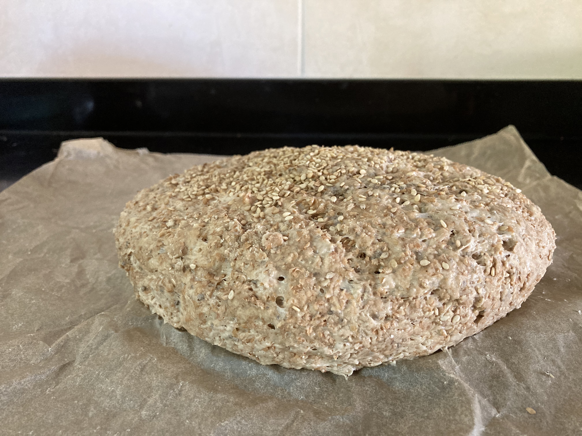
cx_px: 291
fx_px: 471
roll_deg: -0.5
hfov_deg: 63.4
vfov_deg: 49.7
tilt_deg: -21.2
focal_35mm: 28
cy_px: 218
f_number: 1.8
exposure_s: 1/40
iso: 320
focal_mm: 3.99
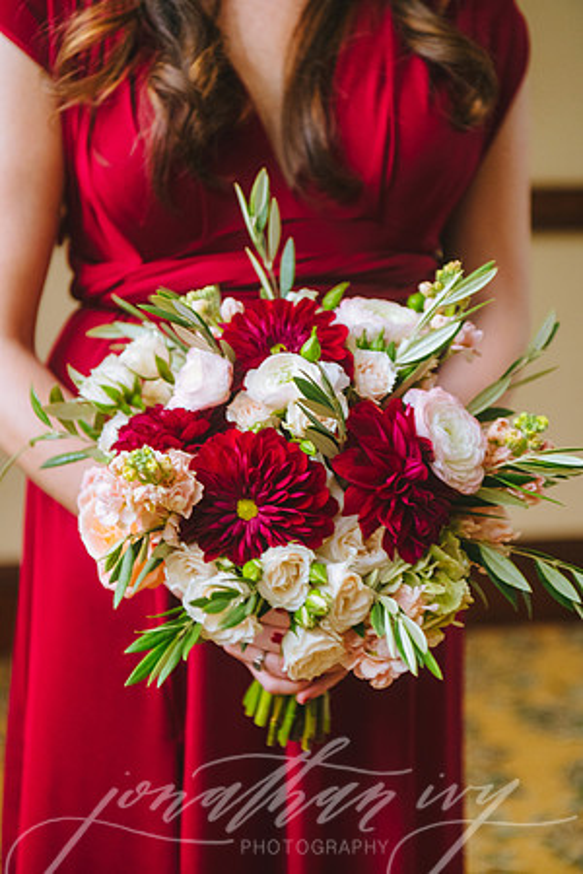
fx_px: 1700
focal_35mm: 70
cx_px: 292
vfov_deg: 28.8
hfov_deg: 19.5
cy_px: 437
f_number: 3.5
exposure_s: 1/80
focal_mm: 70
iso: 1600
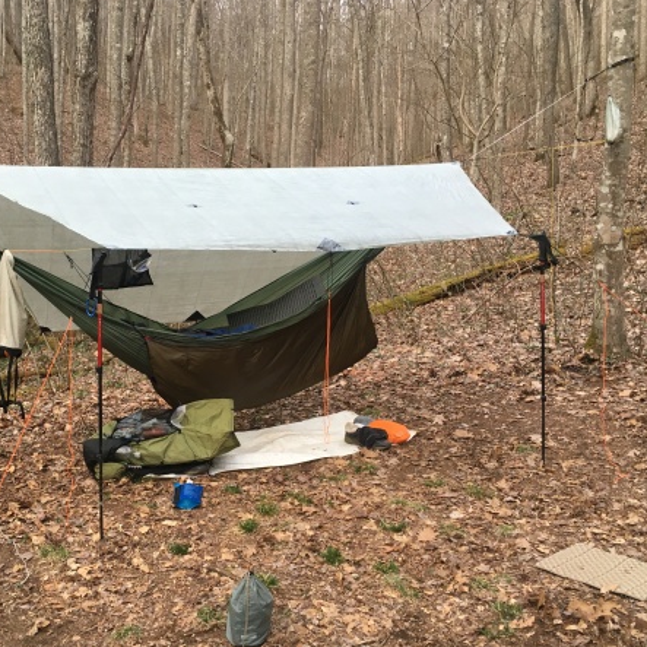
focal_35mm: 37
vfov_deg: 44.9
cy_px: 340
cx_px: 238
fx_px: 782
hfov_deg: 44.5
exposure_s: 1/30
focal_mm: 4.15
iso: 25
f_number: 2.2
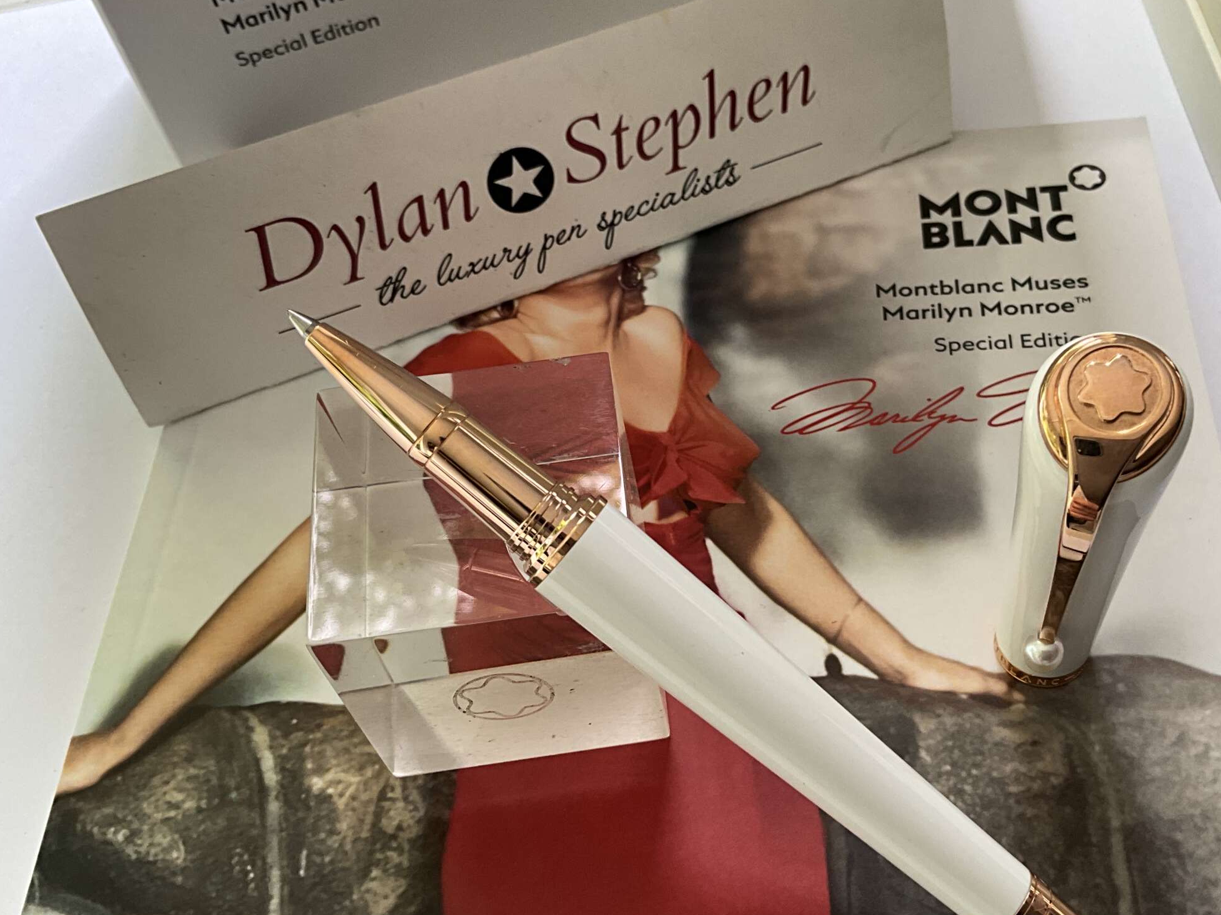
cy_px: 513
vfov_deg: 37.7
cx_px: 713
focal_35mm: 38
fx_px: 1340
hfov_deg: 48.8
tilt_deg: -57.4
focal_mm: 3
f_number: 1.8
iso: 50
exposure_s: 1/122
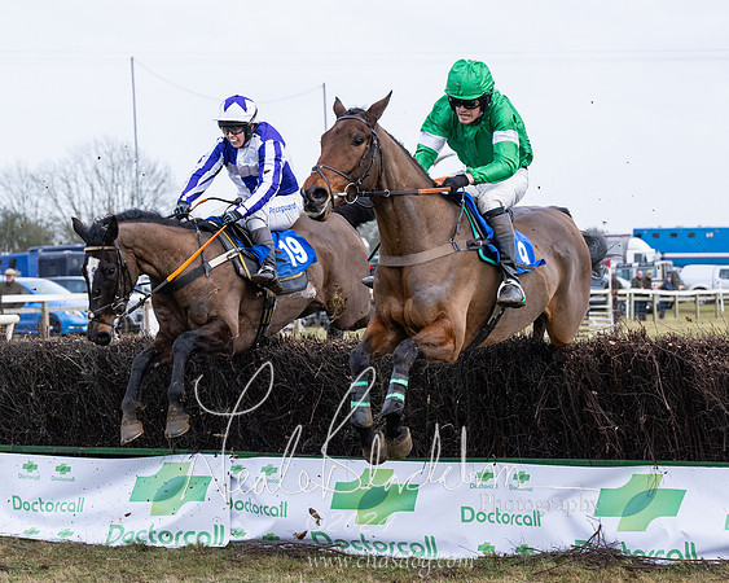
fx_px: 2721
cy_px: 320
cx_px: 393
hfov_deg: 15.3
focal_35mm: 126
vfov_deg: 12.2
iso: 800
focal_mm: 70
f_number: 4
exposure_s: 1/1000
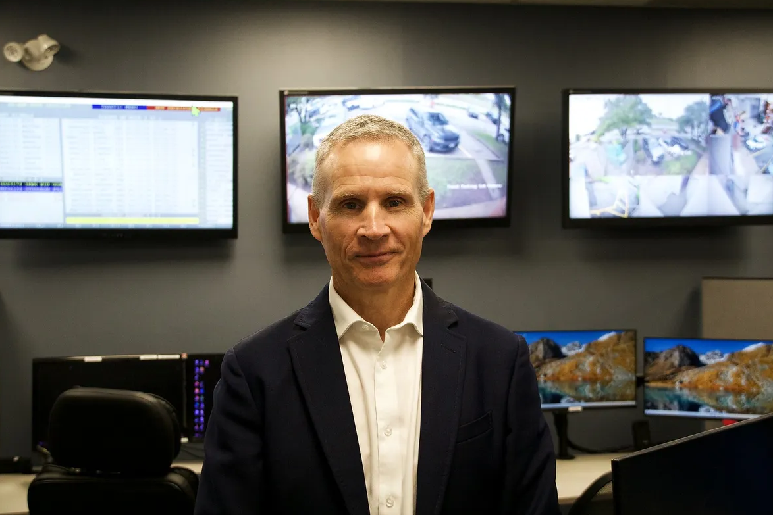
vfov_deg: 29.3
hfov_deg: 42.7
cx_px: 383
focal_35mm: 46
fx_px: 988
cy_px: 258
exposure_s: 1/160
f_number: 4.5
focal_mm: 30
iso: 2000
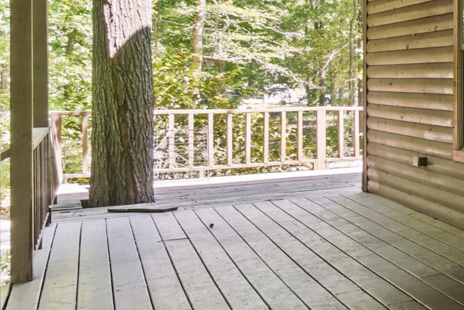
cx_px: 776
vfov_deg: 25.4
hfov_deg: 24.1
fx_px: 683
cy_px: 97
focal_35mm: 53
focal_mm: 10
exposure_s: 1/8
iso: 250
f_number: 9
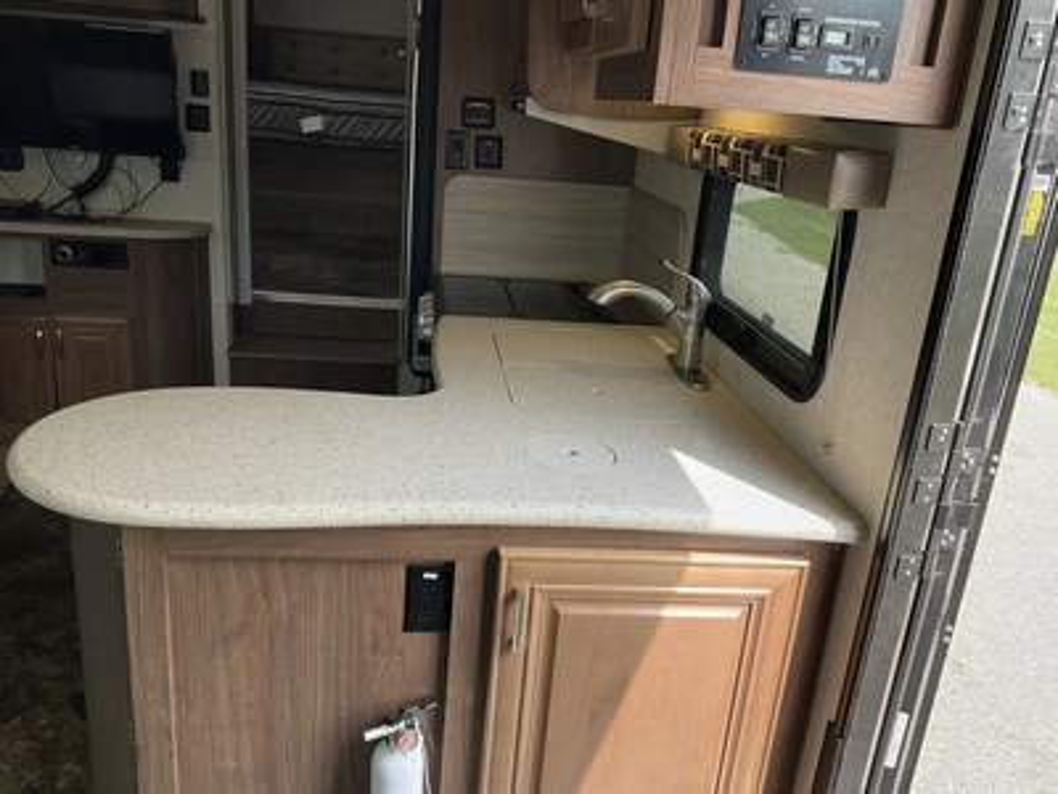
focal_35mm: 29
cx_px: 529
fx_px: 886
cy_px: 397
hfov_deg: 61.7
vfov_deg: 48.2
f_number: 1.8
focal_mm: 3
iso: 25
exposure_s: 1/205
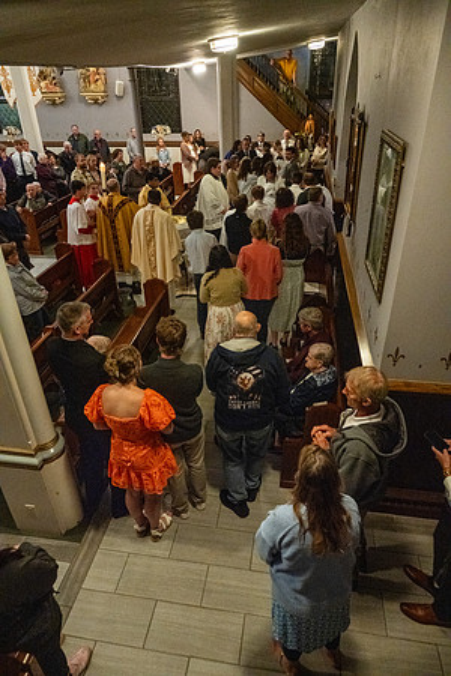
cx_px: 226
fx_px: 451
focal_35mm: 24
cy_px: 338
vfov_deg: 73.7
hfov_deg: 53.1
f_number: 7.1
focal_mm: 24
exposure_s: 1/60
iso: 5000
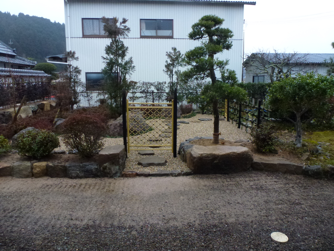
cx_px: 167
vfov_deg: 56.8
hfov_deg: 71.6
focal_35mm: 24
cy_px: 126
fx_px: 232
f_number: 3.3
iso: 400
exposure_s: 1/40
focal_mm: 4.3
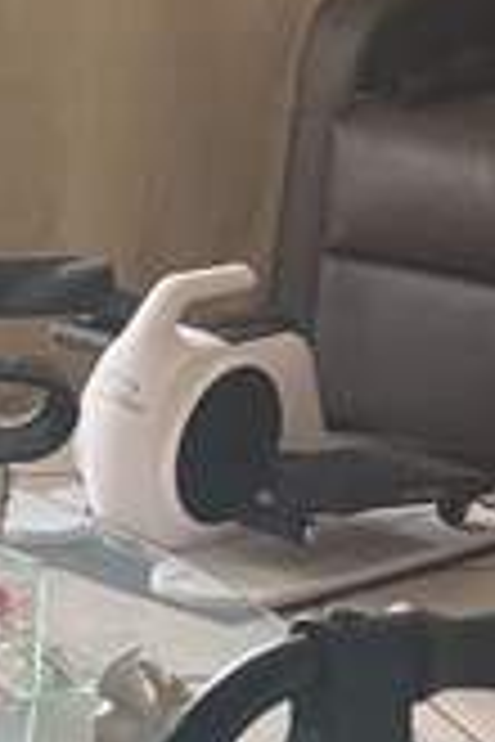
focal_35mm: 175
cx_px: -760
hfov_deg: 7.3
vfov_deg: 11.7
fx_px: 3609
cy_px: 486
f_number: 1.5
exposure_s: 1/121
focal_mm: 5.7
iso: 80
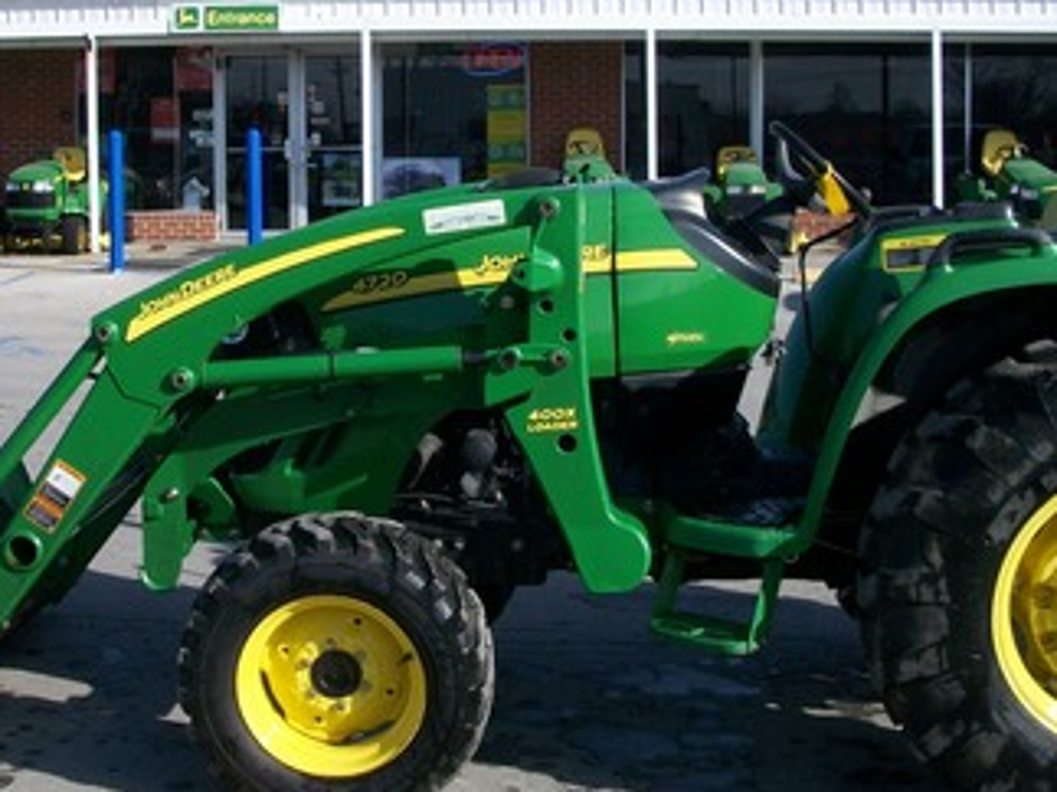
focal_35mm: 59
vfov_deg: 24.8
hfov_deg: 32.6
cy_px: 442
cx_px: 442
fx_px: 1801
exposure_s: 1/320
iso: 80
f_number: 5.6
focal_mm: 6.3
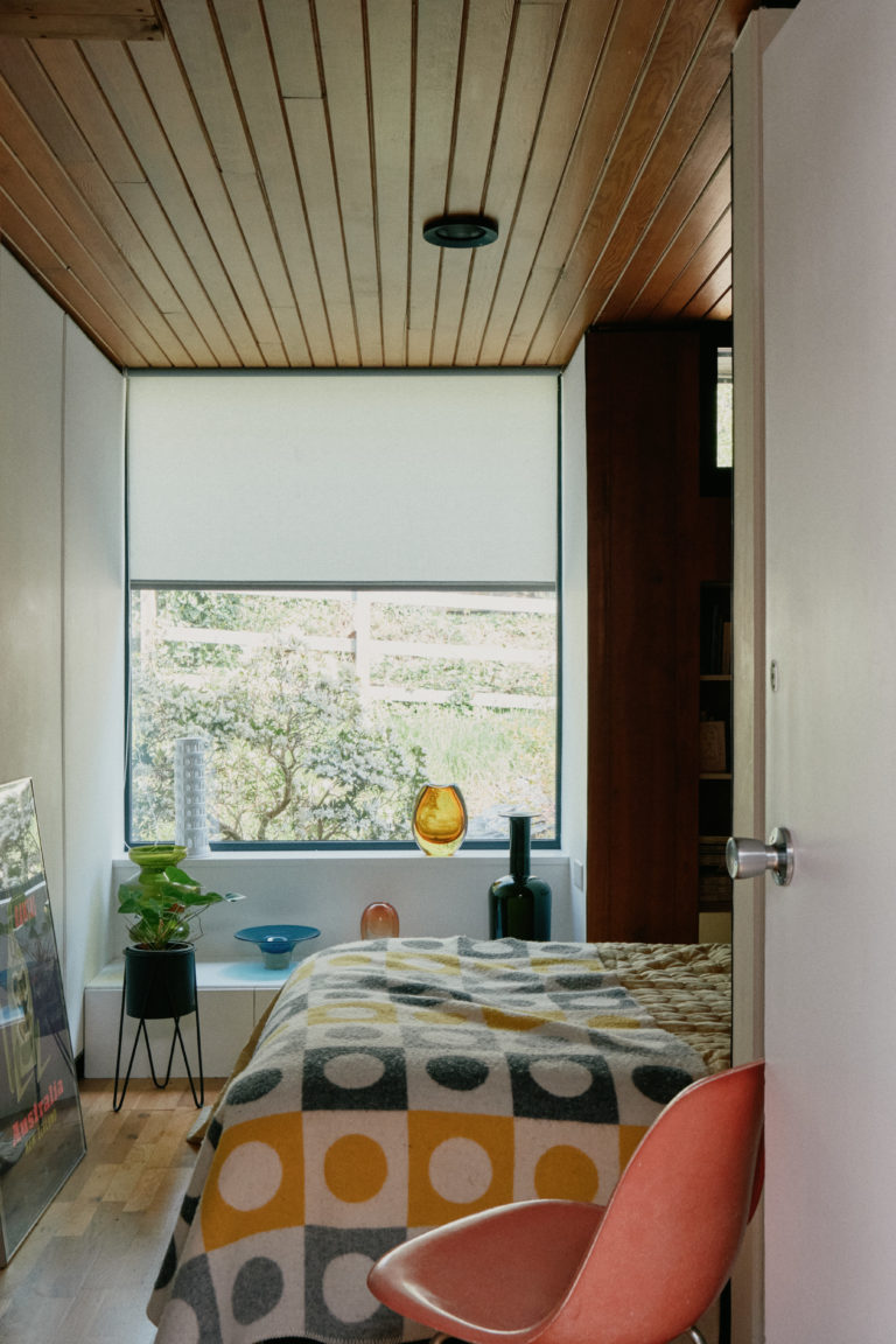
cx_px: 448
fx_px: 1307
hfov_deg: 37.9
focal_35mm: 35
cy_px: 672
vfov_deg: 54.4
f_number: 7.1
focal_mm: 23.4
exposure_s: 1/100
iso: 1600
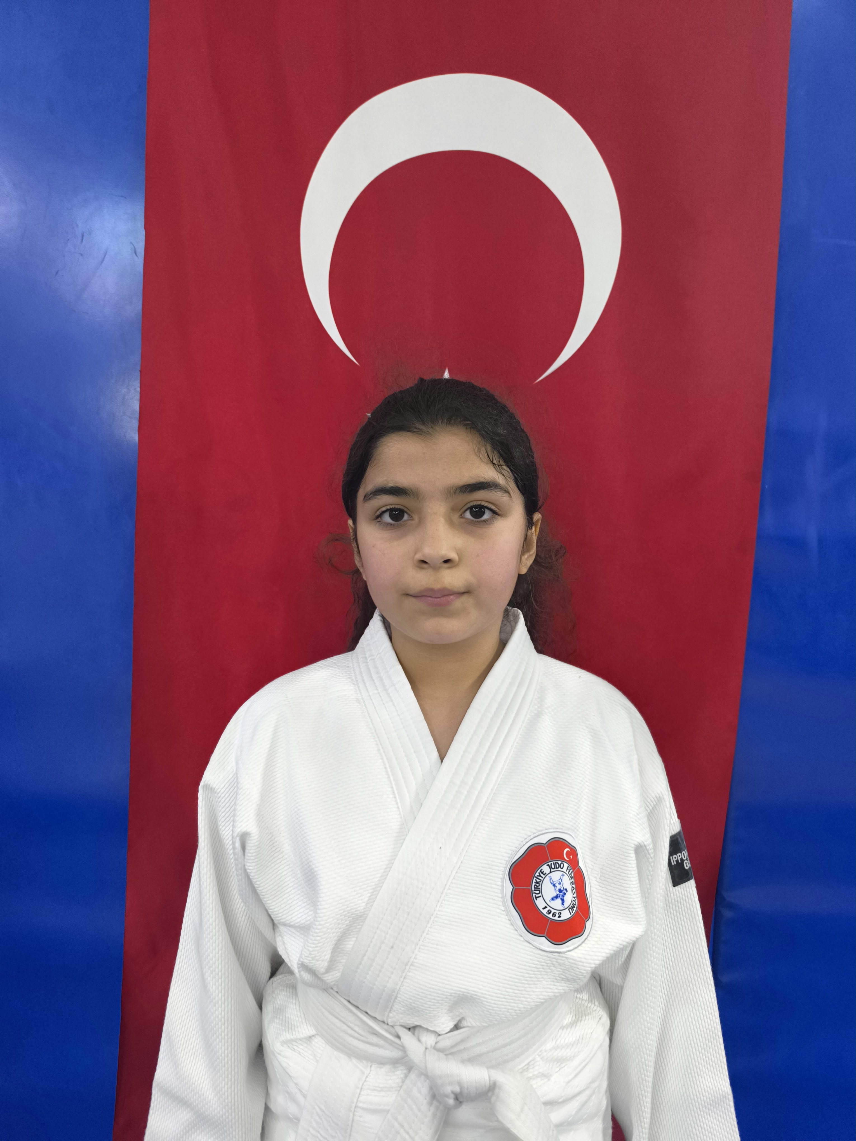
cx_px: 428
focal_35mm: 23
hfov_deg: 58.9
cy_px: 570
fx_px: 758
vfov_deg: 73.9
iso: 1000
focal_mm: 6.14
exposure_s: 1/25
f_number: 1.65
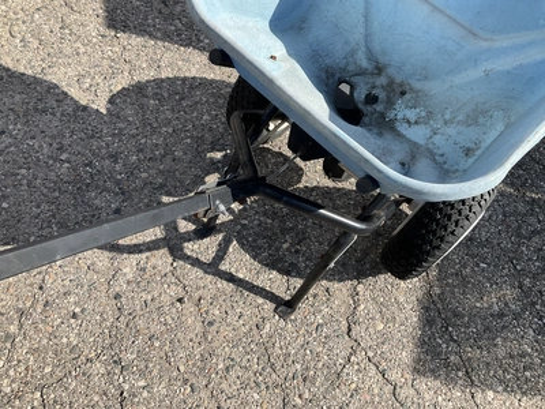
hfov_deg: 61.7
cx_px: 272
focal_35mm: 29
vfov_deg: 48.2
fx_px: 457
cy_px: 204
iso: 25
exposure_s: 1/1279
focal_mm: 3
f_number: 1.8
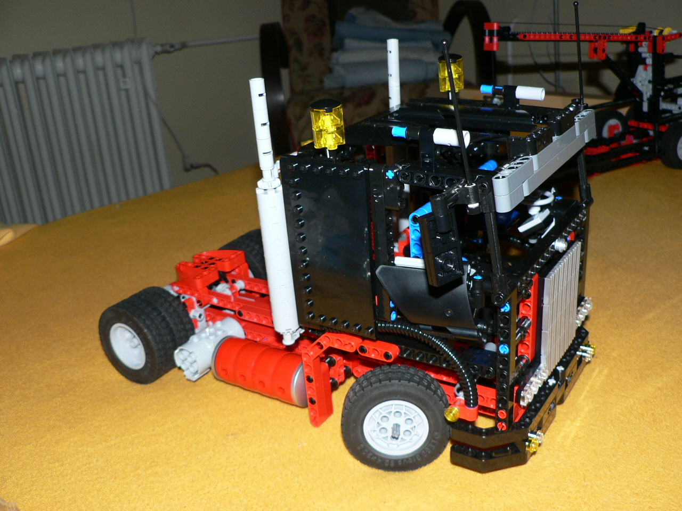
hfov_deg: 51.4
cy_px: 256
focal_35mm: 36
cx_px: 341
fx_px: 709
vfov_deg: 39.7
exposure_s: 1/60
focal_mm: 6
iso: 100
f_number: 2.8
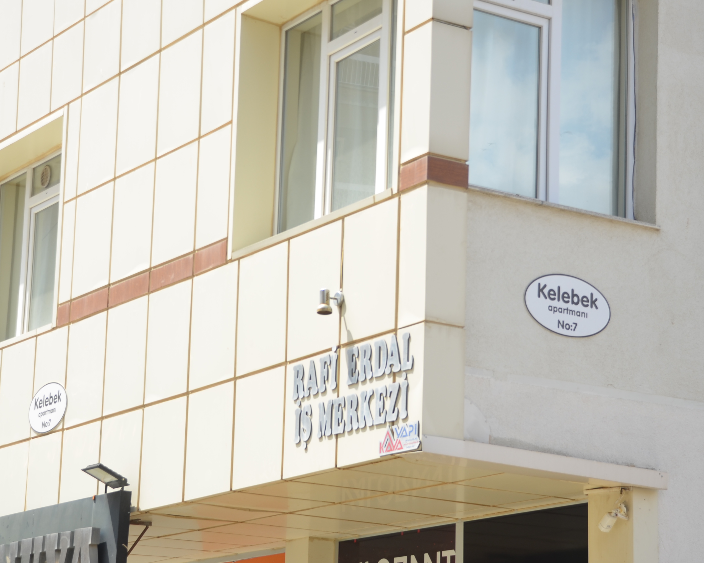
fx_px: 2125
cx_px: 391
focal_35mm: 102
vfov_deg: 15.1
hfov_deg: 18.8
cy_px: 311
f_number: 8
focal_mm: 50
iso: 100
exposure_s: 1/250
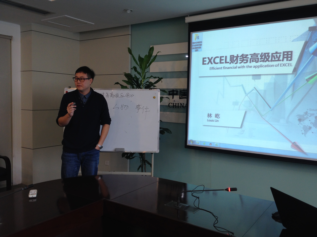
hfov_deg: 52.6
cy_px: 118
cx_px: 158
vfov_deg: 40.7
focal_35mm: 35
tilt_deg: -7.7
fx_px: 321
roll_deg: -1.8
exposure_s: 1/20
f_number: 2.4
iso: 50
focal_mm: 4.28
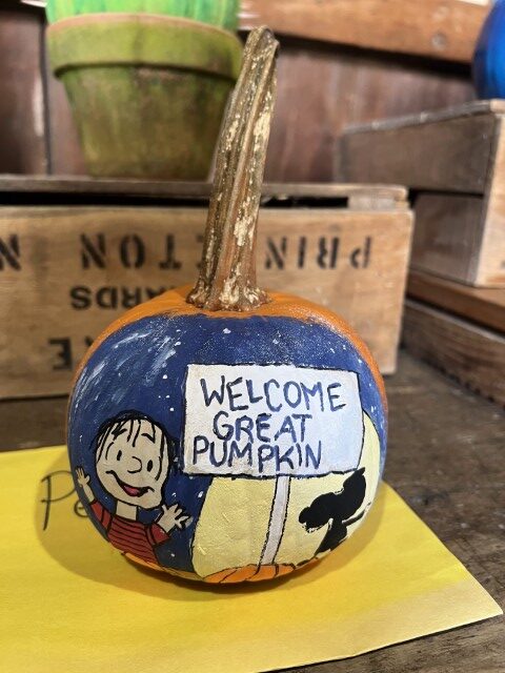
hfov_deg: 53.1
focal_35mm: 26
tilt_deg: -16.1
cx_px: 252
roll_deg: -3.2
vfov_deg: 67.3
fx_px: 506
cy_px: 336
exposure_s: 1/60
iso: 200
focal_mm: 5.7
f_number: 1.5
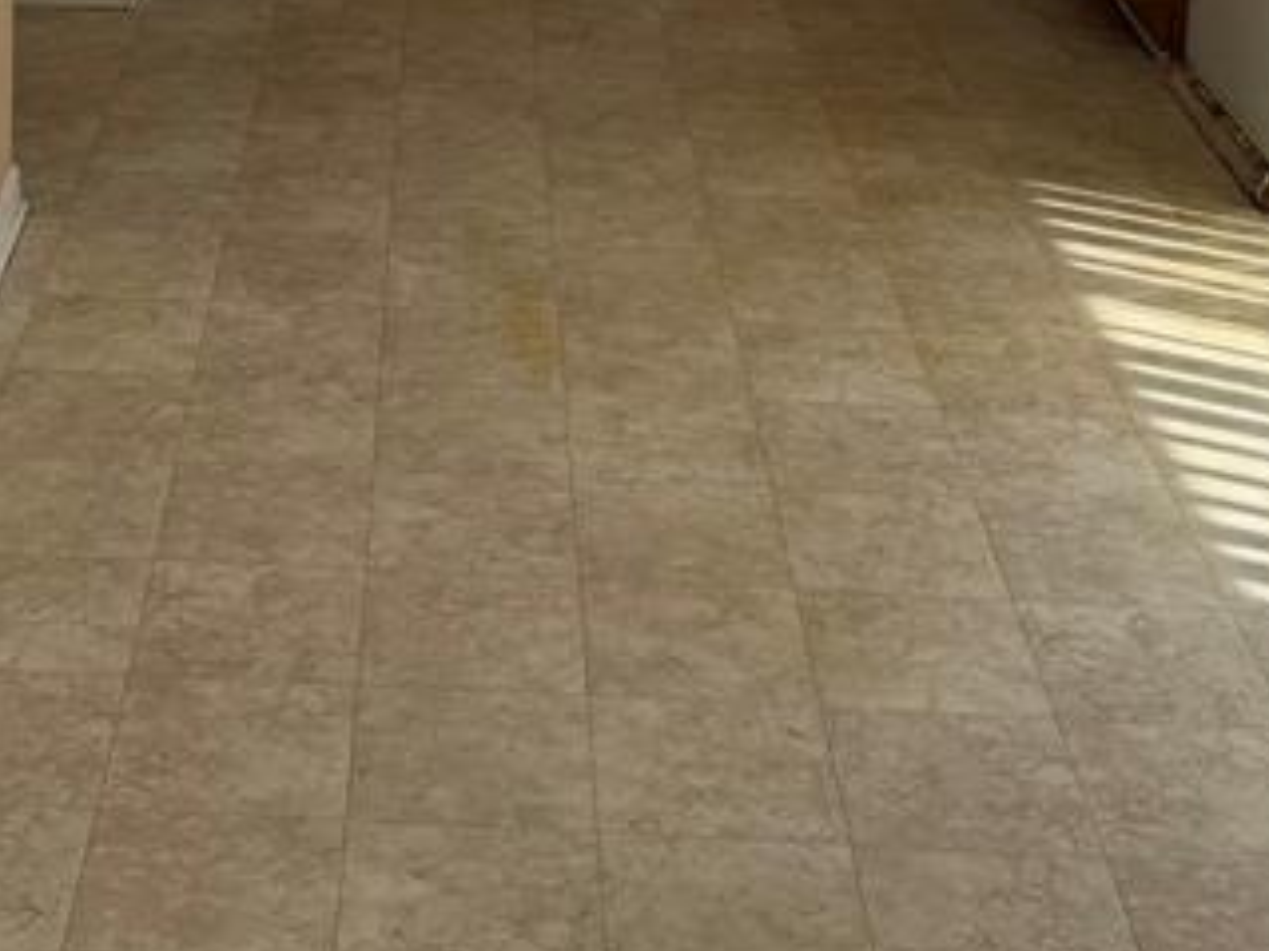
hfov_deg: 25.1
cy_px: -362
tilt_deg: -12.3
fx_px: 2822
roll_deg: +0.0
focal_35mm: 77
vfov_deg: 17.6
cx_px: 374
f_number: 1.78
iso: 80
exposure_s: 1/1091
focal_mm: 6.76
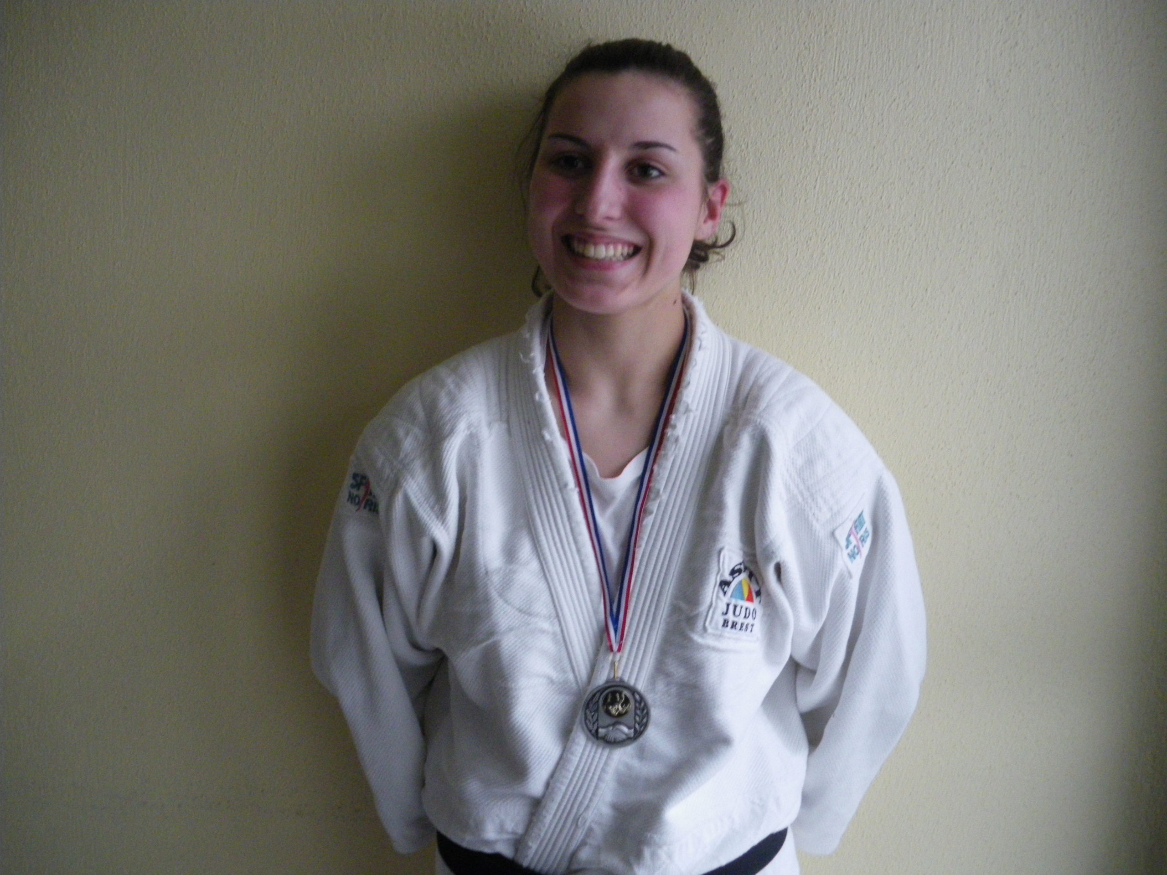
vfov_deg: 39.7
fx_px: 1214
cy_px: 438
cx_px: 584
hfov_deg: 51.4
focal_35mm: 36
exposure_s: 1/50
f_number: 3.5
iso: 500
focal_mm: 6.3
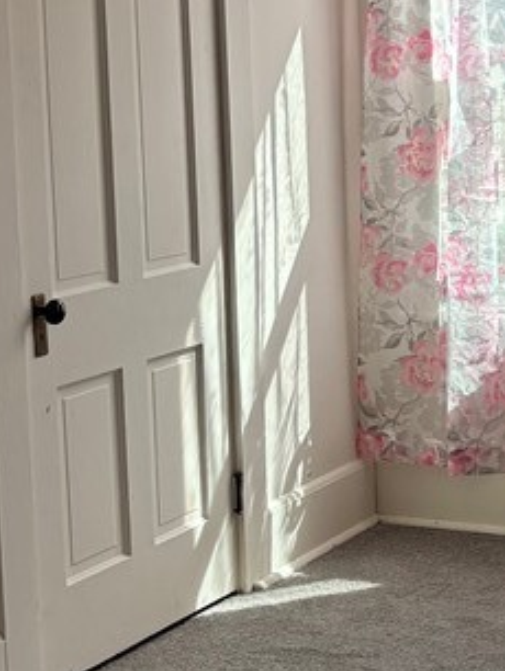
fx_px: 1690
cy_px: 191
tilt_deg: -6.7
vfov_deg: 22.3
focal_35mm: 87
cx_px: 678
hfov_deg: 16.0
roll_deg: -0.5
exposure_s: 1/402
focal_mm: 5.96
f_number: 1.6
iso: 50
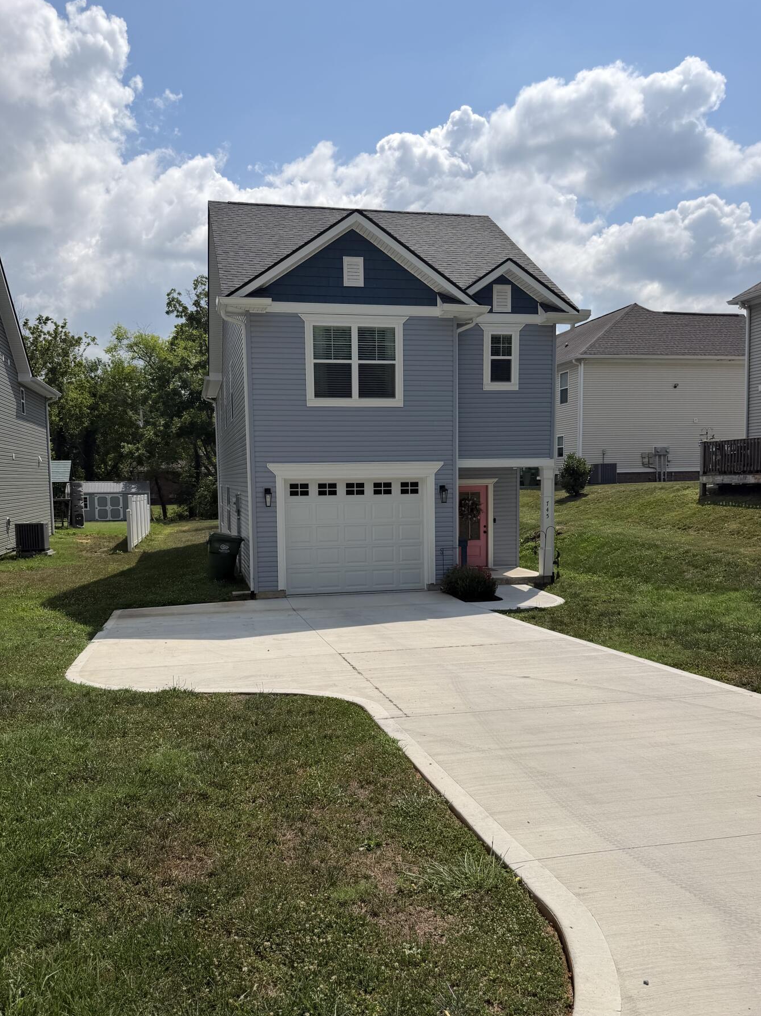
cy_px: 542
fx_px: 792
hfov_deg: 51.3
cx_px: 354
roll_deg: +0.6
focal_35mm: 27
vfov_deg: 65.3
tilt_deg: -5.3
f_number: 1.78
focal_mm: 6.76
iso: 80
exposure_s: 1/10309
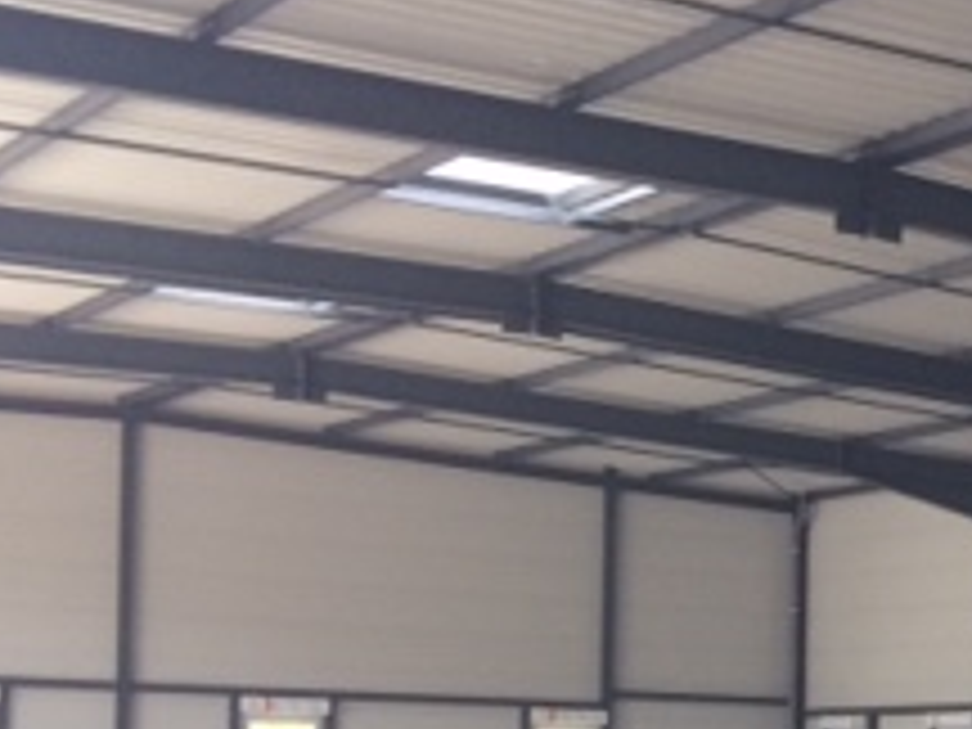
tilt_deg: -0.5
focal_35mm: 86
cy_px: 774
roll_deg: +0.2
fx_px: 2415
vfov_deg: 16.7
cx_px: 1179
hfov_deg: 21.1
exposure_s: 1/33
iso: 40
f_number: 2.2
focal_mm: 4.15
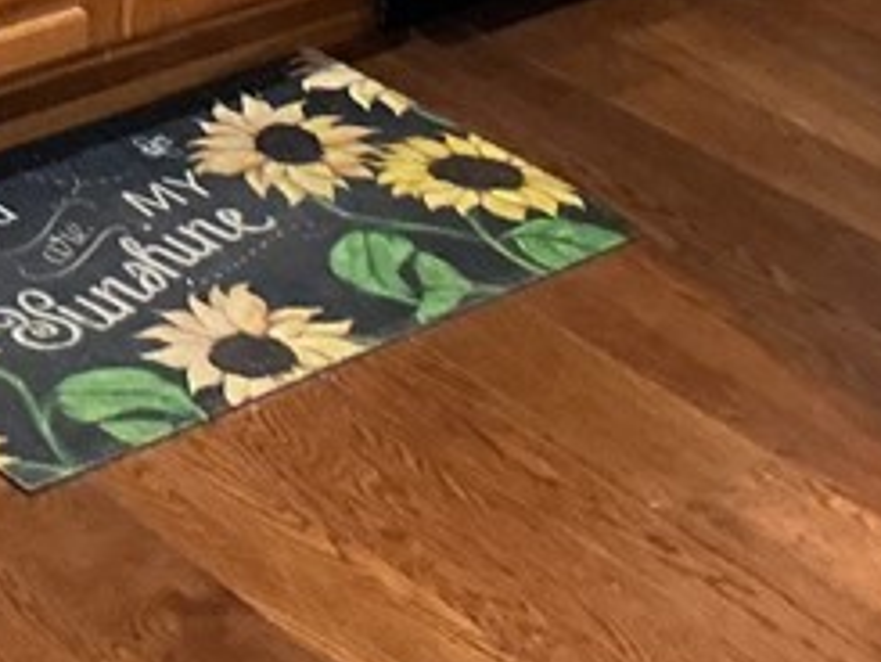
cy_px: -622
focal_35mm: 121
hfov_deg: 16.0
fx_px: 3081
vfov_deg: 11.2
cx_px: 7
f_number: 1.8
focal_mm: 3
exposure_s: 1/40
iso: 250
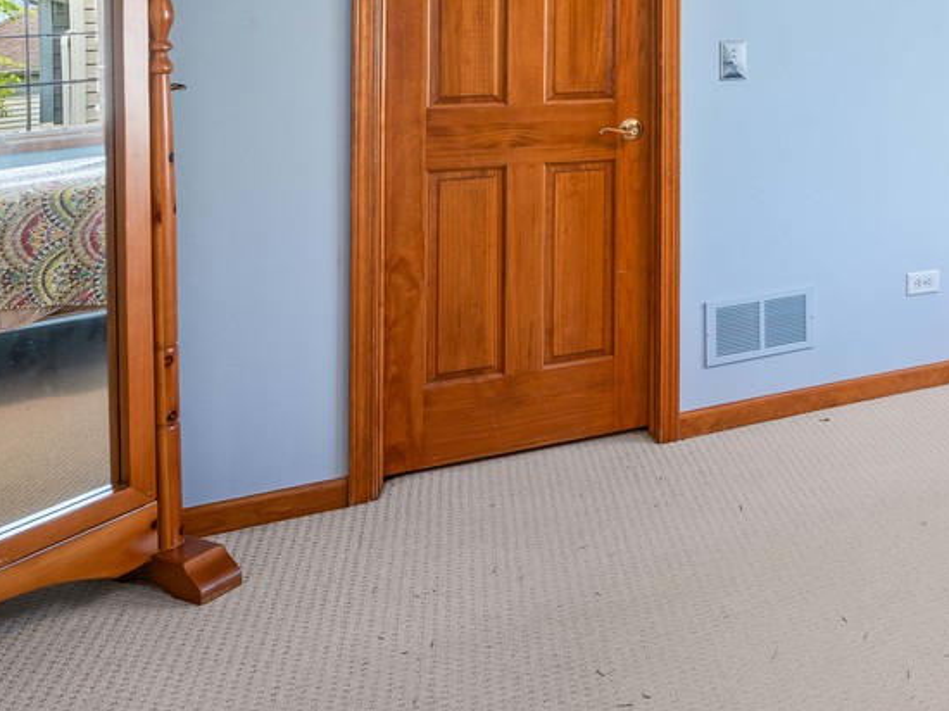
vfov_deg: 38.0
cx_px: 1002
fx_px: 932
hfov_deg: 43.8
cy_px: 31
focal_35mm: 34
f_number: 10
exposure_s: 2
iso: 100
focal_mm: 12
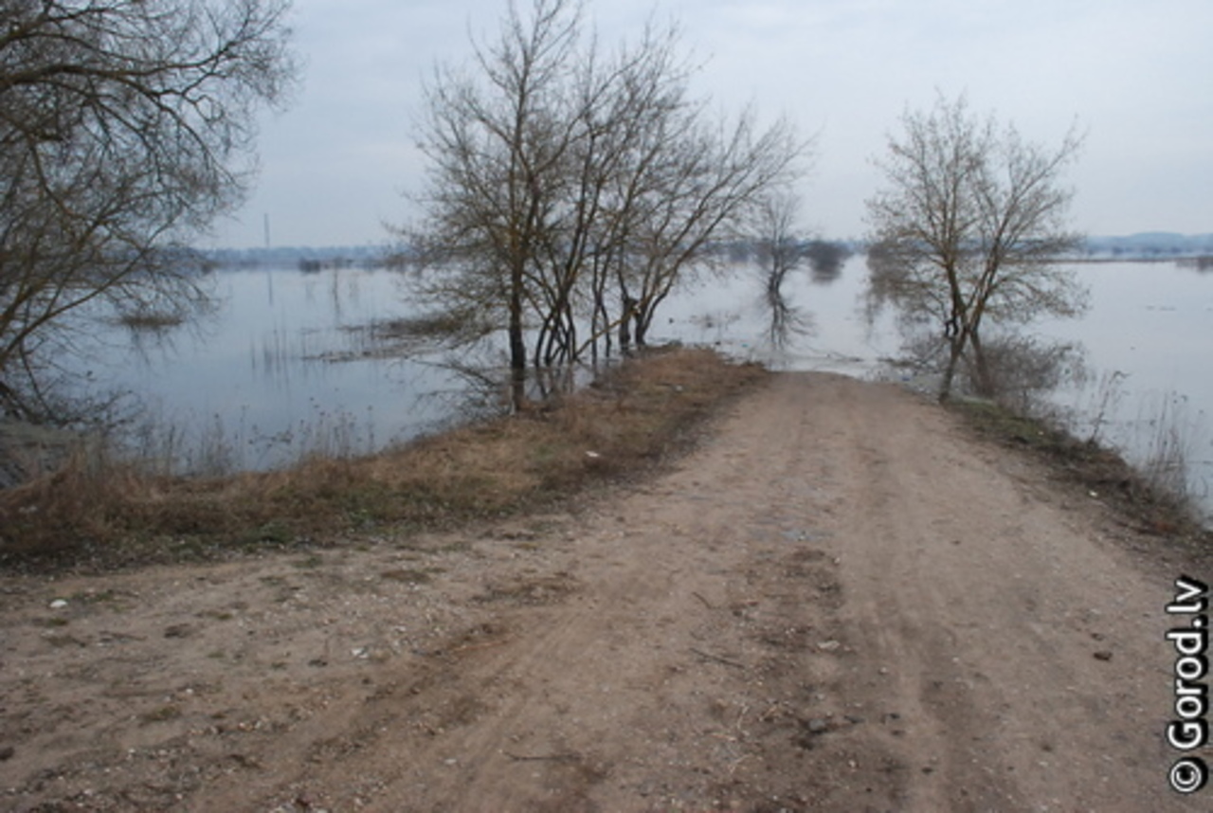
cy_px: 406
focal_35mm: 27
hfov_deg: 67.3
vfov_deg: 48.1
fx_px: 911
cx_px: 606
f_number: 6.7
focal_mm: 18
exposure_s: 1/2000
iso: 1250
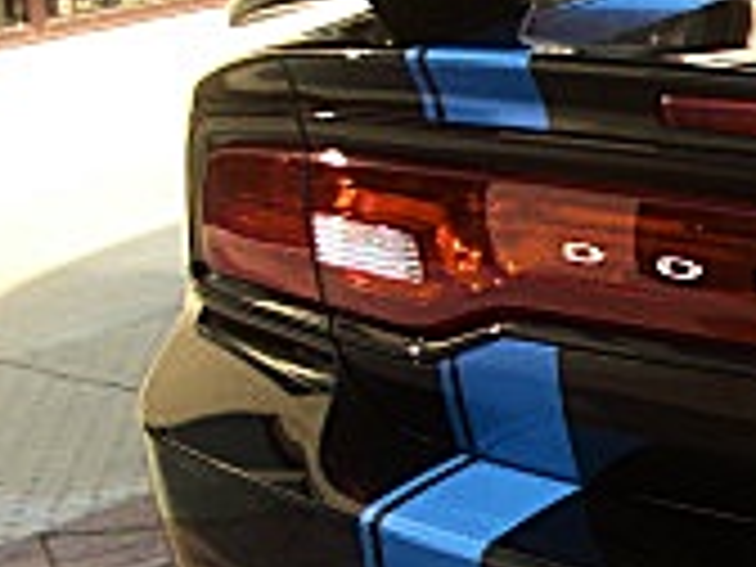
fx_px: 2992
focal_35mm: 137
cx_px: 1328
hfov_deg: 13.1
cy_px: 405
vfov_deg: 10.8
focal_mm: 6.3
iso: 50
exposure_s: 1/160
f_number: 2.8
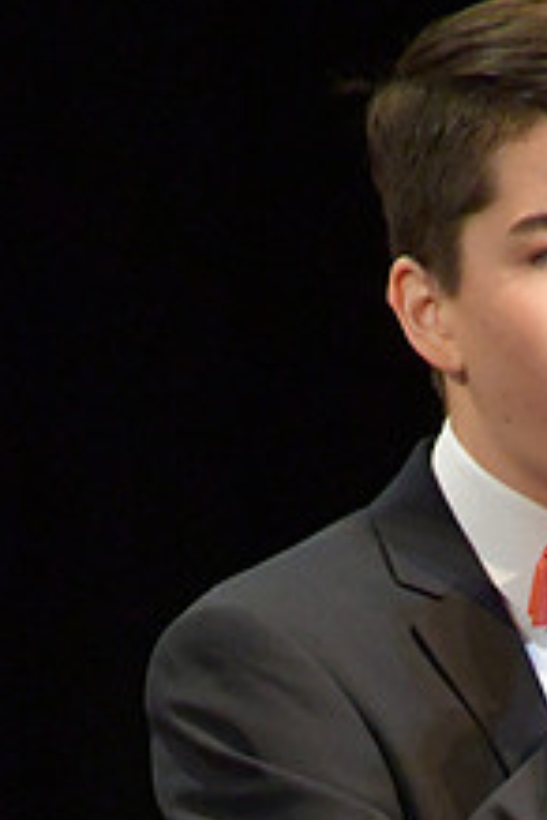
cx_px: 511
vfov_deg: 1.7
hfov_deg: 1.2
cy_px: 940
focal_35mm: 1190
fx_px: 27120
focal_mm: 300
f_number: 7.1
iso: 12800
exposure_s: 1/500
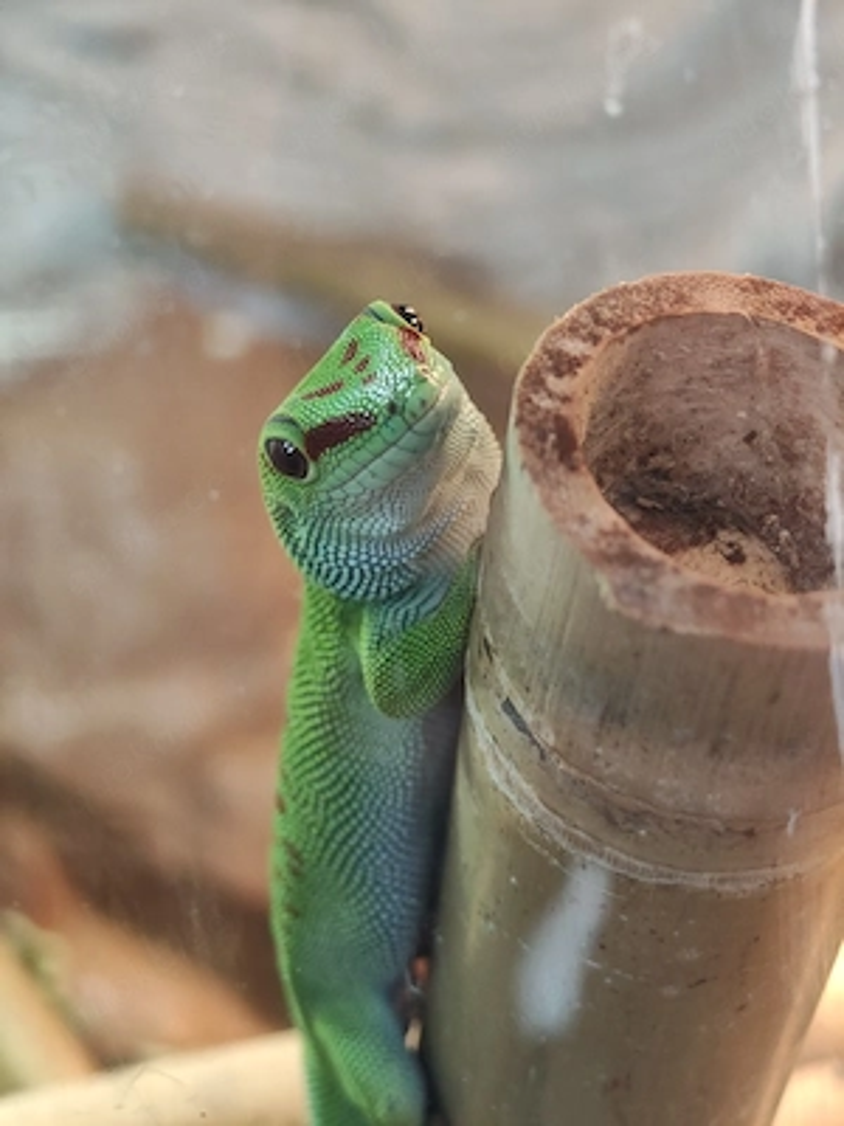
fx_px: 2276
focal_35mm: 70
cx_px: 422
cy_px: 563
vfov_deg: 27.8
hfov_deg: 21.0
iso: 1044
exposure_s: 1/25.1
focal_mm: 13.3
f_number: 2.55
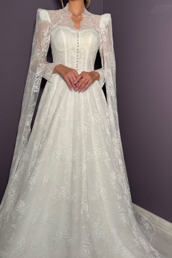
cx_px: 81
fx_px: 251
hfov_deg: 37.8
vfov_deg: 54.3
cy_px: 113
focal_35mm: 35
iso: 200
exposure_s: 1/100
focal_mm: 6.76
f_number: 1.78
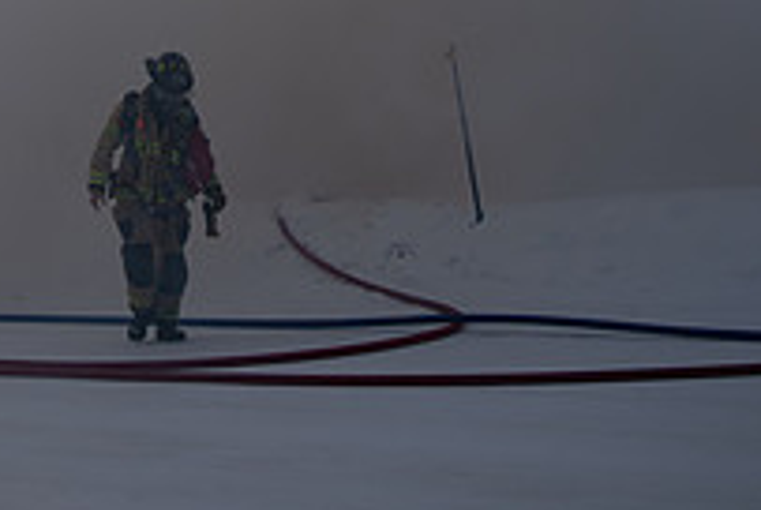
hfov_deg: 18.8
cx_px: 188
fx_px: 2286
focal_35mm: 108
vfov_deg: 12.4
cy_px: -129
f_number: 2.8
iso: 50
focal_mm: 35
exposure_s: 1/4000
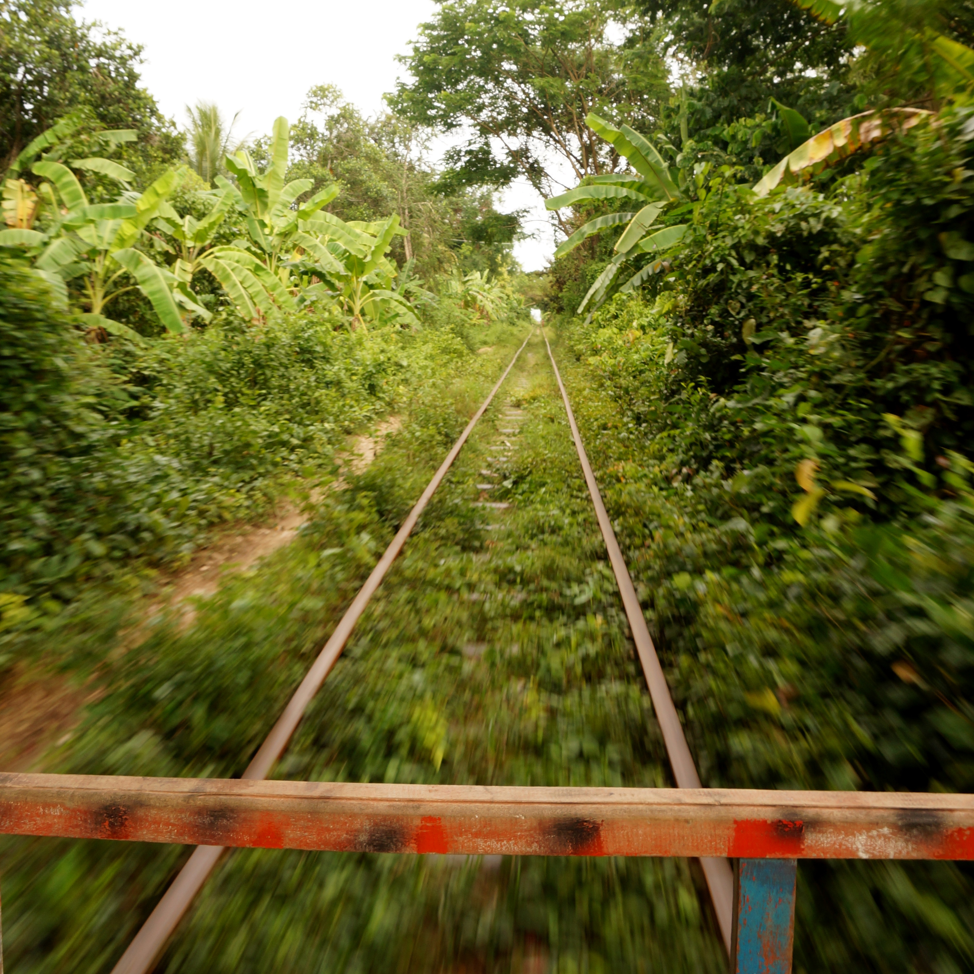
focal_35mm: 31
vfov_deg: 52.3
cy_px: 414
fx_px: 987
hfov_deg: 52.5
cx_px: 483
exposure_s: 1/80
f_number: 8
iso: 200
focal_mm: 16
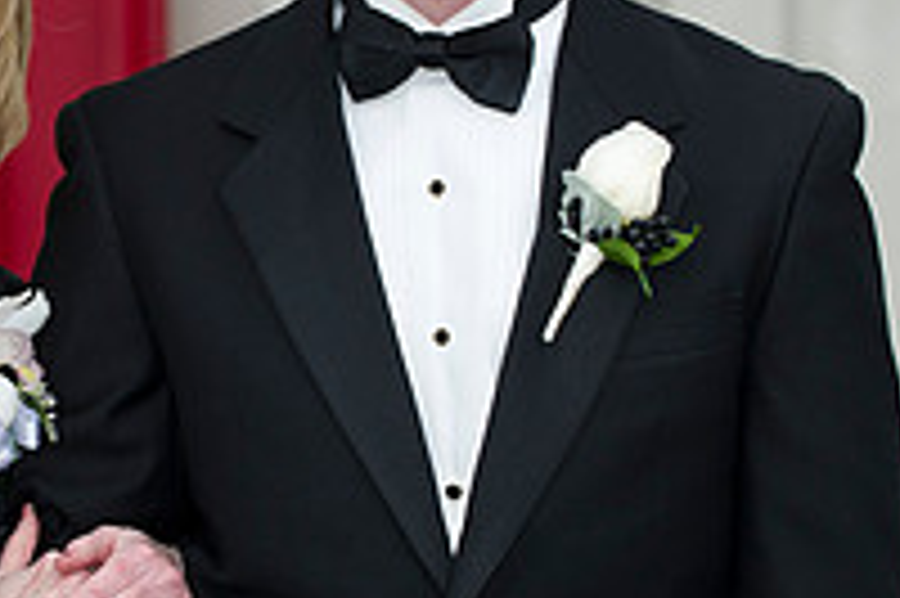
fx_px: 6894
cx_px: 176
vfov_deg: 5.0
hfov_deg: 7.5
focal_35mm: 276
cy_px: 252
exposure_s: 1/125
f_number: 4.5
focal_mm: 95
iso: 200
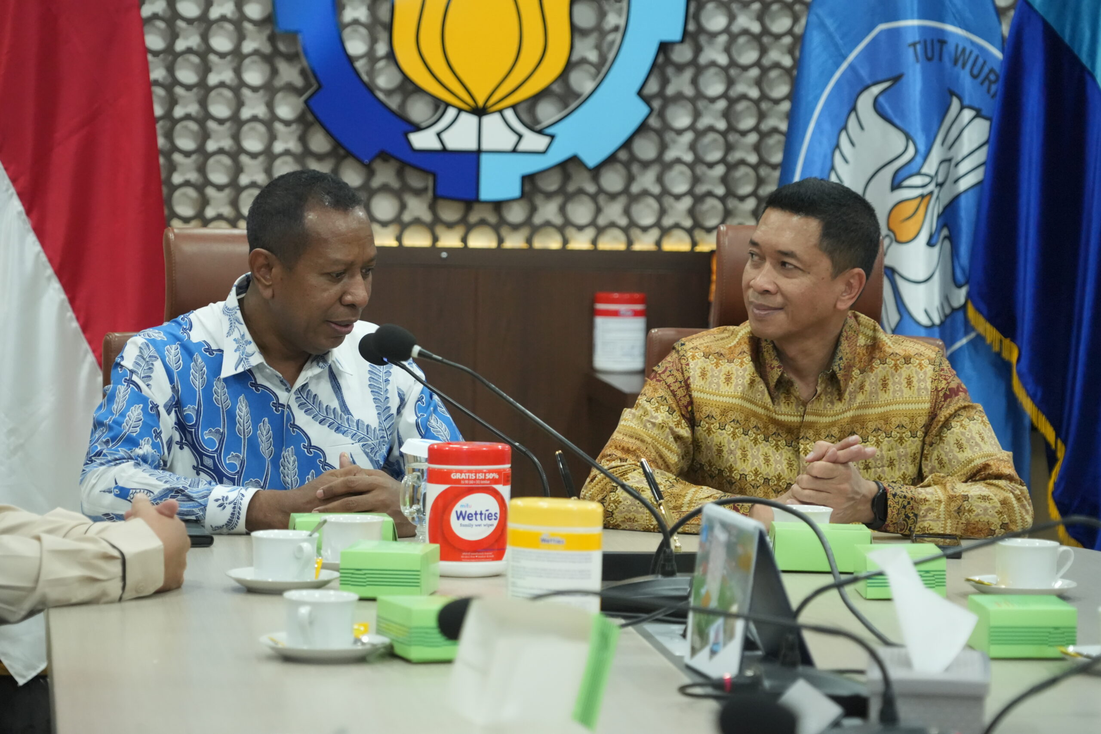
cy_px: 367
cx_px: 550
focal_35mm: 139
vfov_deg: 9.9
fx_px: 4251
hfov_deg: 14.8
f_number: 5.6
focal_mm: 139
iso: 6400
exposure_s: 1/125
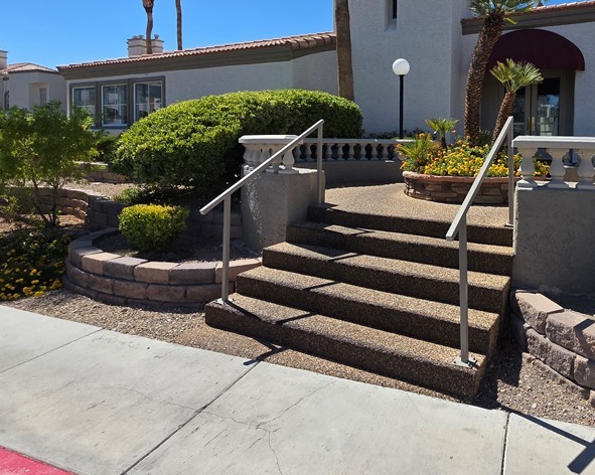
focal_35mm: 22
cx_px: 411
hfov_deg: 72.1
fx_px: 387
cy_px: 154
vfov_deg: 61.4
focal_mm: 2.2
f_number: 1.9
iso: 40
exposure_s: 1/2607
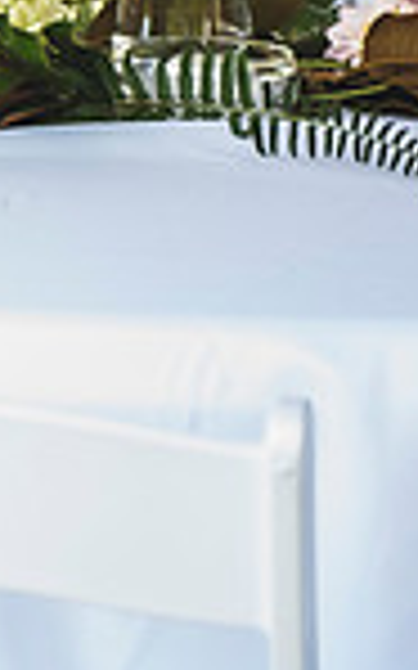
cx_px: -701
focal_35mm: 277
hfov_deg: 4.6
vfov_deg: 7.6
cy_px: 34
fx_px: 5054
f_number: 2.8
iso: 400
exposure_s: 1/200
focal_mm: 70
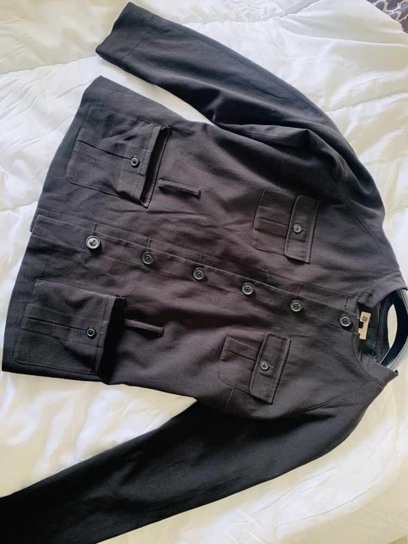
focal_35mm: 26
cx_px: 204
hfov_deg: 53.1
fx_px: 409
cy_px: 272
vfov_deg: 67.3
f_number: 1.8
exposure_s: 1/60
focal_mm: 4.25
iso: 250
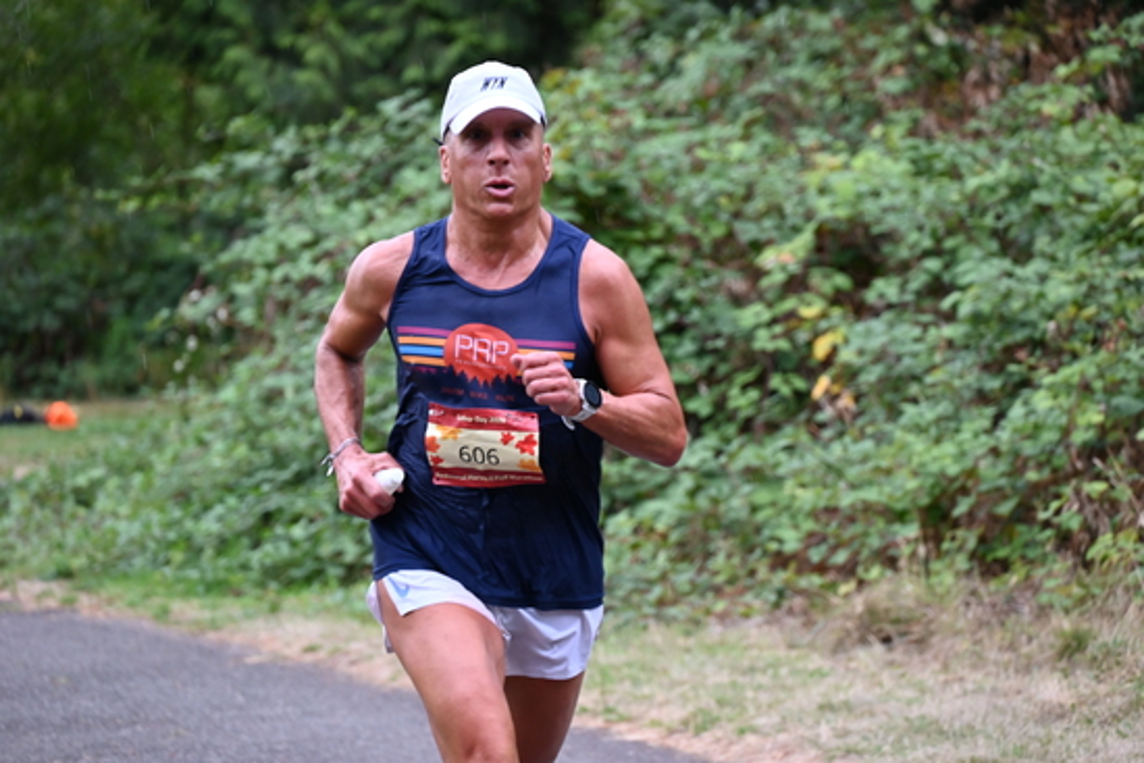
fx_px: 6357
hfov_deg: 10.3
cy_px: 382
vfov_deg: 6.9
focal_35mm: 200
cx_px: 572
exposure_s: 1/250
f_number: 6.3
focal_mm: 200
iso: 1000
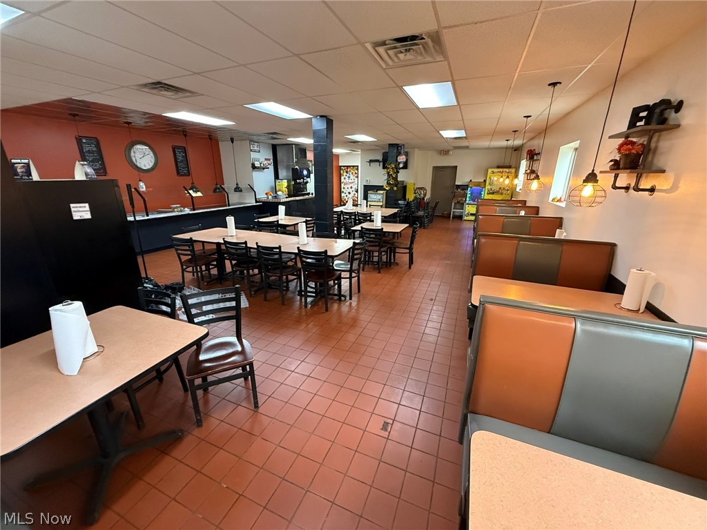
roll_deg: -0.5
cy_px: 265
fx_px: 286
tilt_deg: -14.5
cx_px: 354
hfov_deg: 102.1
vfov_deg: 85.7
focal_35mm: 14
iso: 640
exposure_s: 1/60
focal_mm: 2.22
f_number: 2.2
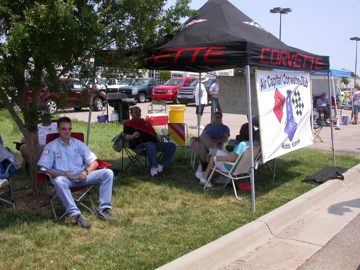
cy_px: 135
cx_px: 180
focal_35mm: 38
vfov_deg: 37.7
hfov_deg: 49.0
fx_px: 395
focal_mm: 7.85
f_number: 6.7
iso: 100
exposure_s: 1/313
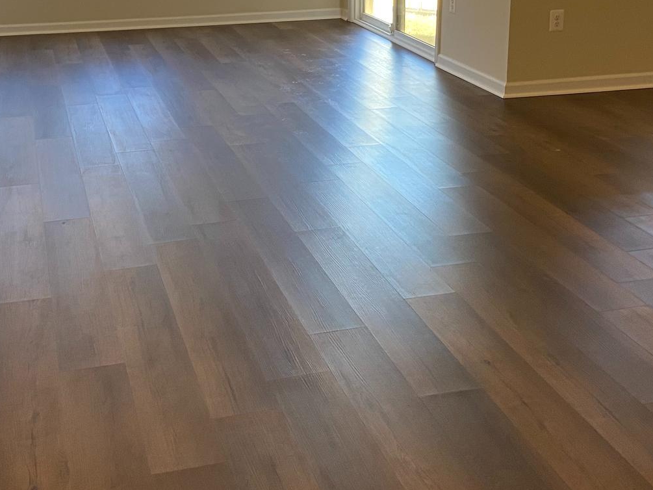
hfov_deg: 36.1
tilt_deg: -14.2
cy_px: 101
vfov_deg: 27.0
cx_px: 298
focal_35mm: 53
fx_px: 1000
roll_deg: -0.8
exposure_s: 1/60
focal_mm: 4.25
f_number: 1.8
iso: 125
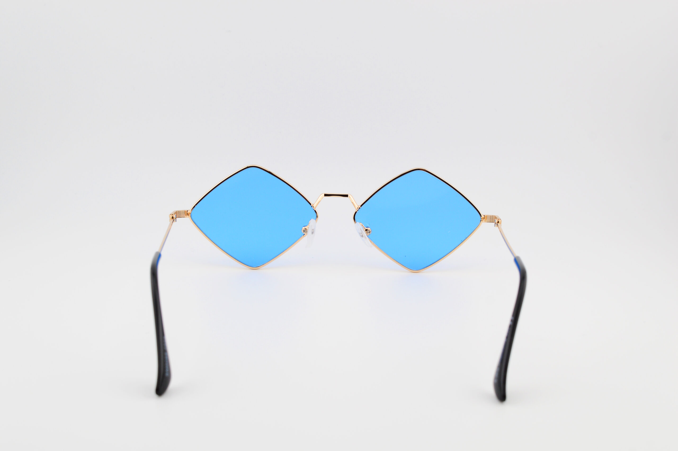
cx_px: 339
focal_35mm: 60
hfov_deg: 33.4
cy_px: 226
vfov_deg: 22.6
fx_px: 1129
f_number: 11
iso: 200
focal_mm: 40
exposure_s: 1/125
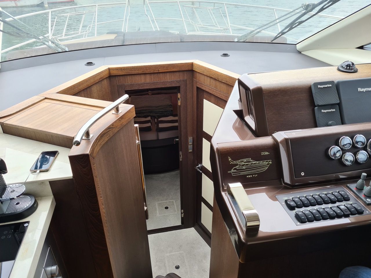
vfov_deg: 53.1
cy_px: 139
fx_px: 279
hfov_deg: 67.3
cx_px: 186
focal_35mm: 26
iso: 50
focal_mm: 5.4
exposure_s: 1/289
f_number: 1.8
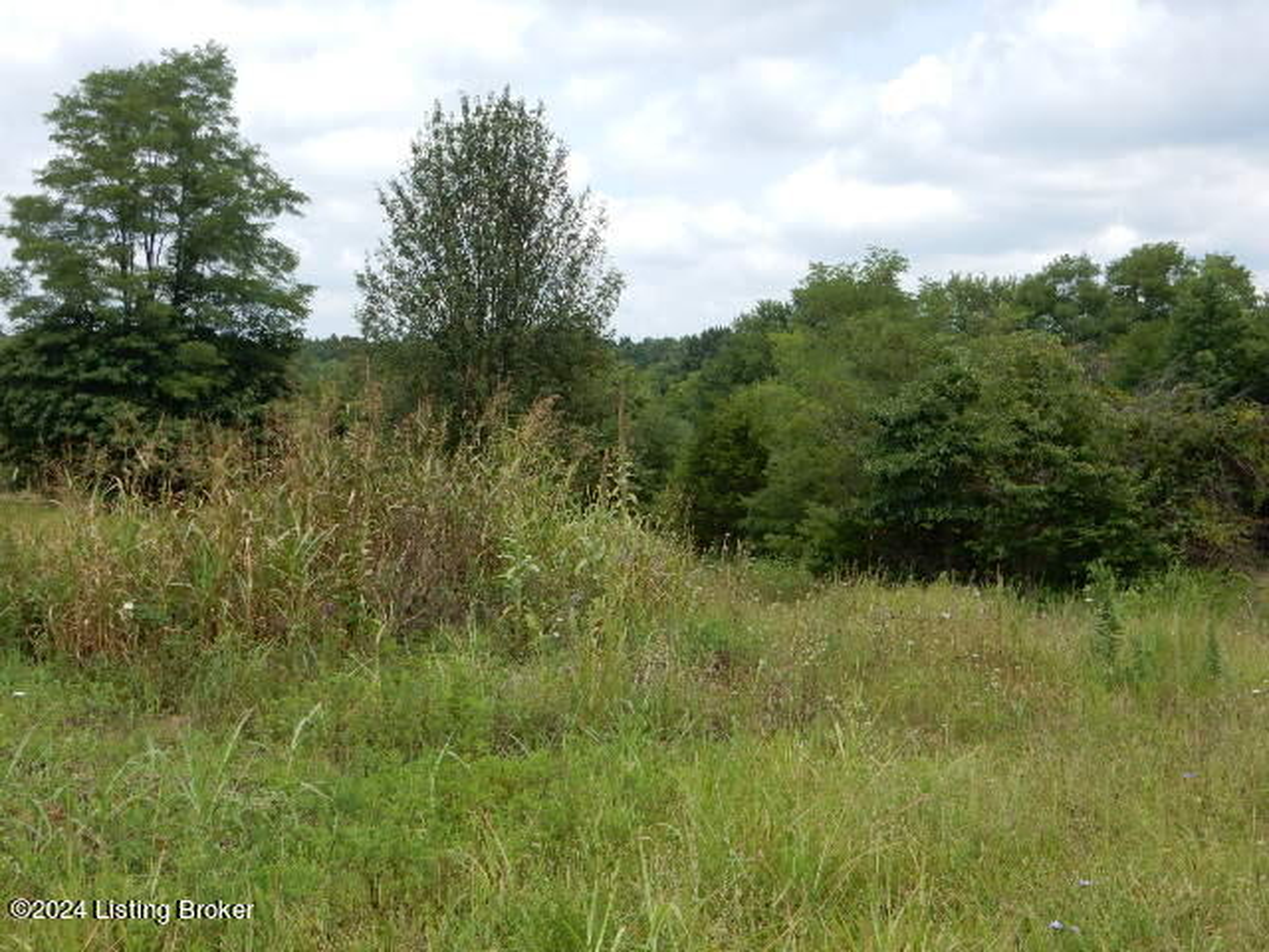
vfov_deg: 28.6
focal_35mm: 51
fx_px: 1870
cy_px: 476
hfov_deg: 37.5
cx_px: 634
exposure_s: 1/640
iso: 125
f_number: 4.8
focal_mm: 9
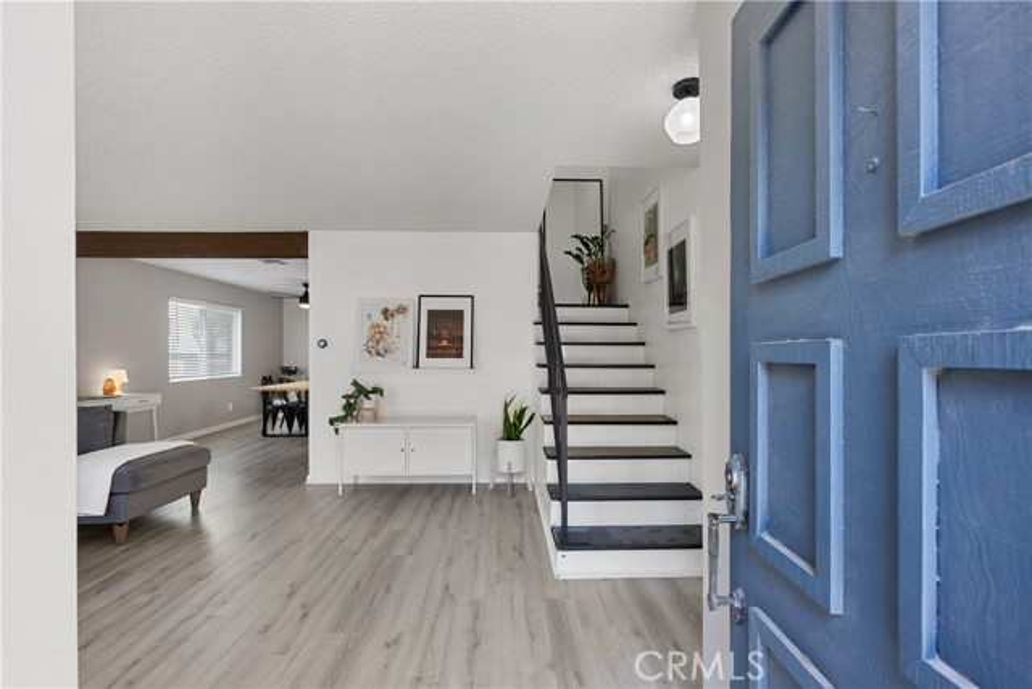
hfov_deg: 96.7
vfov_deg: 73.8
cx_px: 516
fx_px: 459
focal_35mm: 16
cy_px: 344
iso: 1250
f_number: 8
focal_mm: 16
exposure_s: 1/8
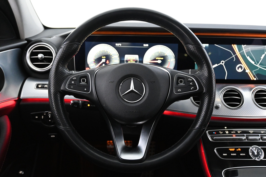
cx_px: 133
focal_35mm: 32
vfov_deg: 41.7
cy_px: 88
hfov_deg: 59.5
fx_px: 233
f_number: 4
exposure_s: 1/30
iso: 5000
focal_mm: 21
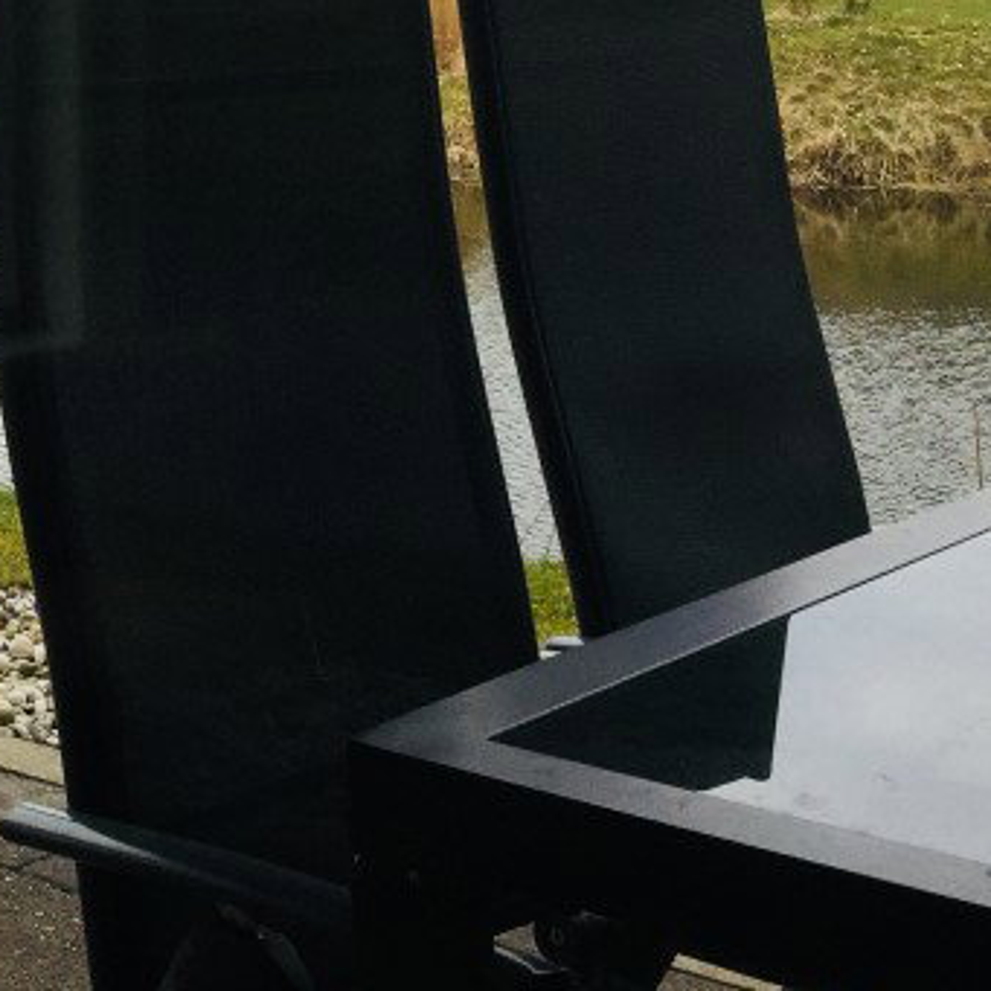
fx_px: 2494
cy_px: -102
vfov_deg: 21.3
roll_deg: +0.1
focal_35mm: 77
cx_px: -183
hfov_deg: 21.0
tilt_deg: -0.1
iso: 32
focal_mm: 4.15
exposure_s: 1/482
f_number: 2.2
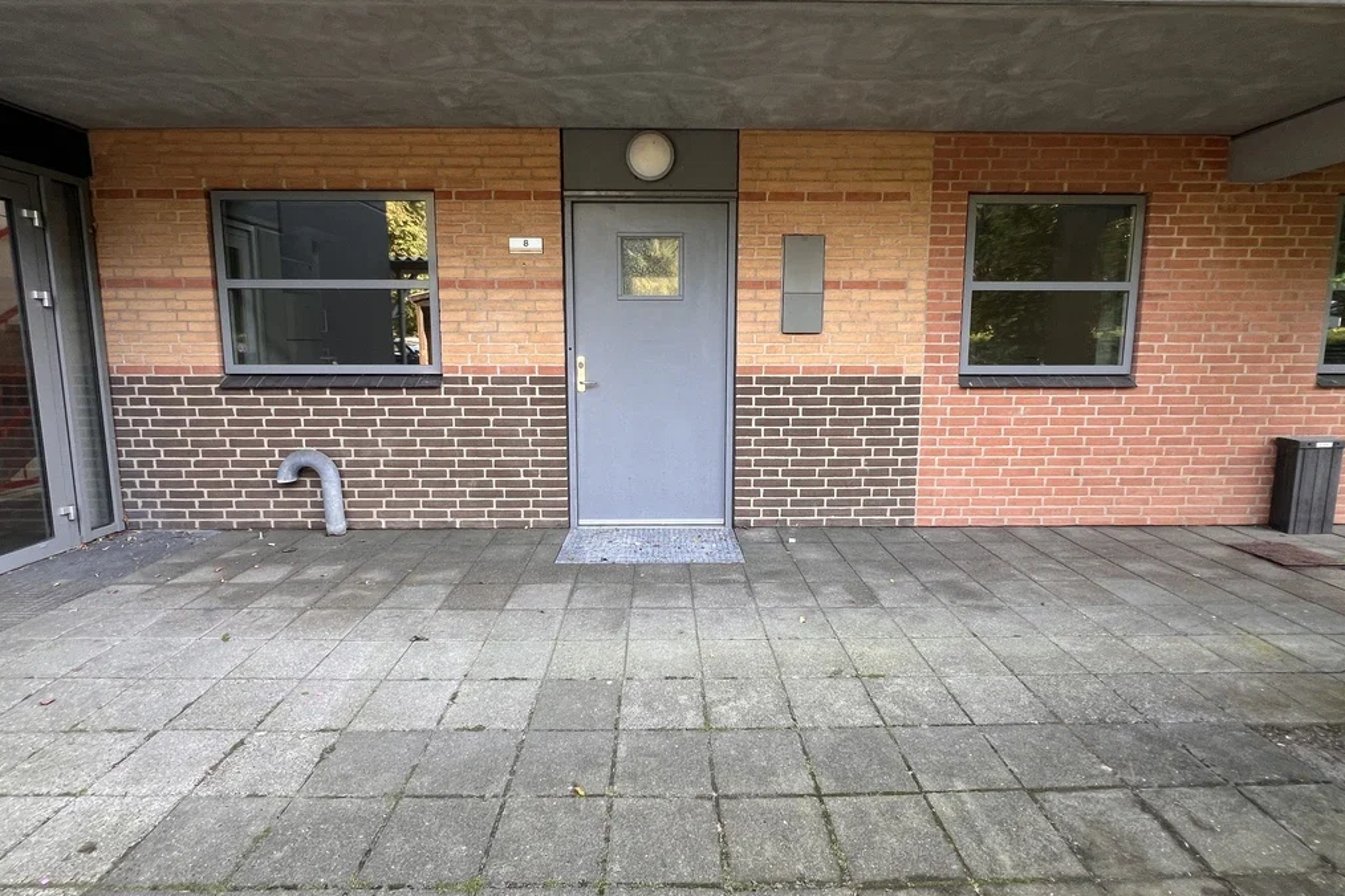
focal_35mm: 16
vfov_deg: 73.7
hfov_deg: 96.7
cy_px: 424
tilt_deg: -6.7
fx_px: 598
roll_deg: +0.0
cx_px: 675
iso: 50
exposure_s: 1/99
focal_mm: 1.57
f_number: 1.8
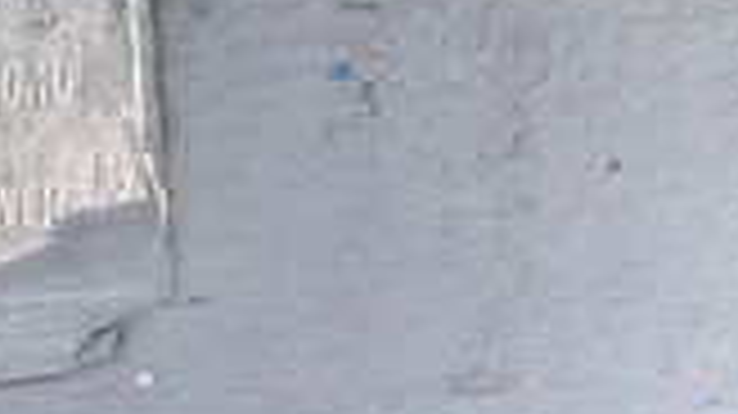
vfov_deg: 15.0
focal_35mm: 77
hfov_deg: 26.2
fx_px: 1506
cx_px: 9
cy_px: -108
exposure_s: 1/335
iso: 25
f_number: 1.8
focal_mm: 3
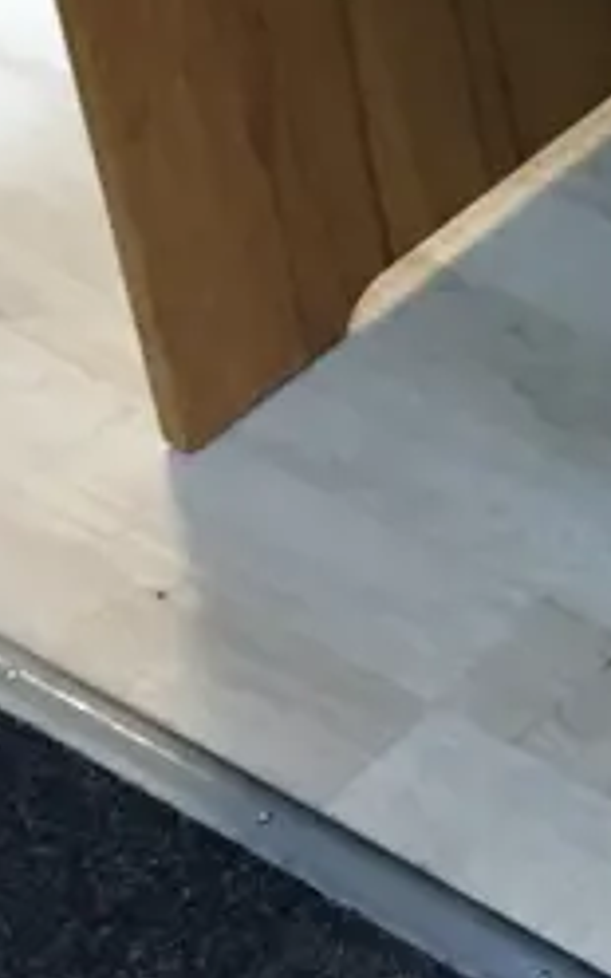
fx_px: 3384
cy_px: -434
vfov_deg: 15.3
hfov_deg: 9.3
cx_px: 1403
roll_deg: -1.1
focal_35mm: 127
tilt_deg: -29.1
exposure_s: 1/10
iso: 100
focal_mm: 4.15
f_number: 2.2
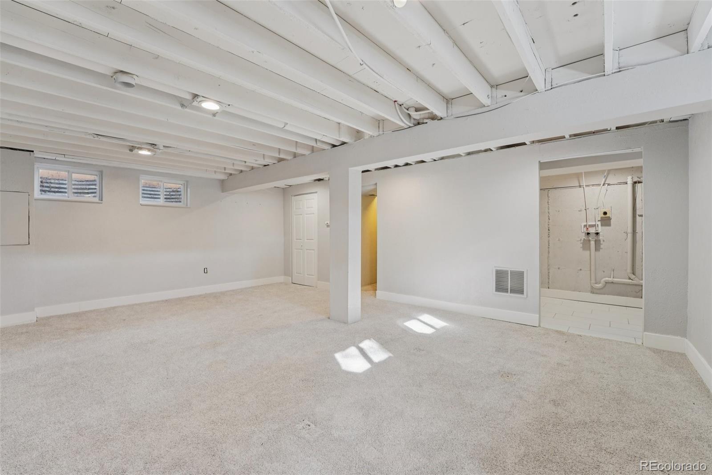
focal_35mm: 14
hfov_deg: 104.3
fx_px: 277
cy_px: 238
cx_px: 356
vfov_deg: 81.2
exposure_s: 1/13
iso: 400
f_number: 8
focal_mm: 14
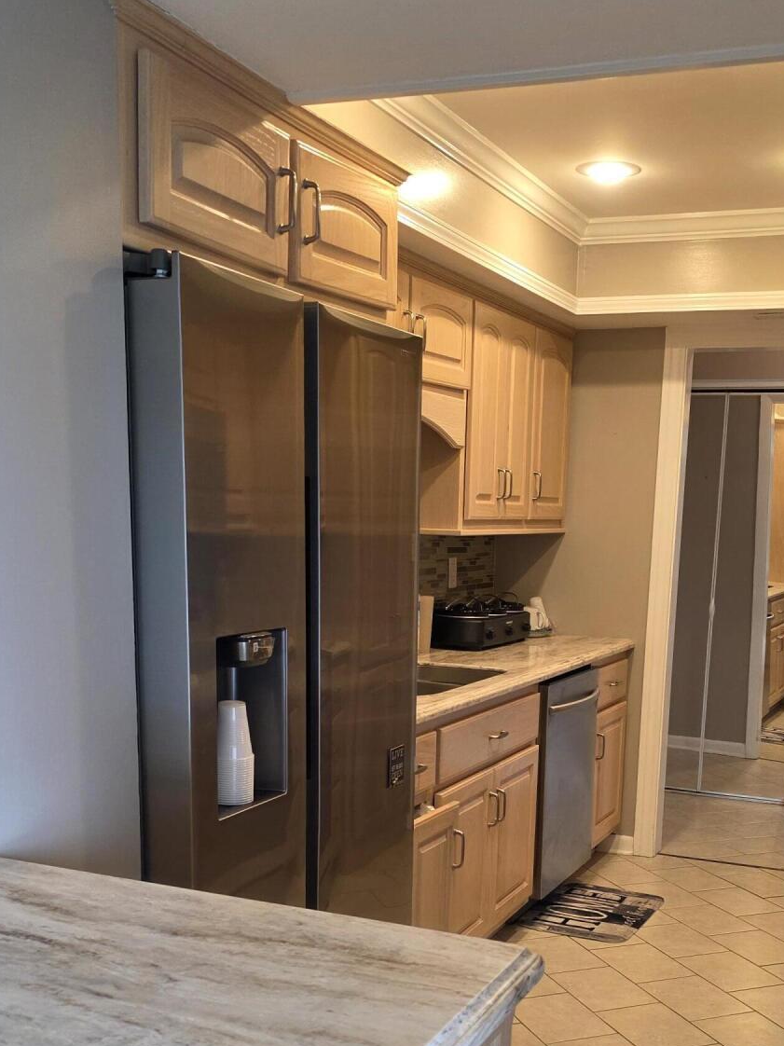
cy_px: 767
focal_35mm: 41
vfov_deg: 44.5
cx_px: 511
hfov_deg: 34.8
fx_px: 1239
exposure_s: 1/120
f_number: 1.7
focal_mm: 6.3
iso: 250
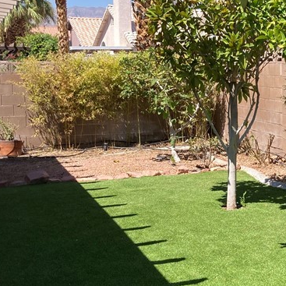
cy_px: 166
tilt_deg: -7.0
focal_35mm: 69
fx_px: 645
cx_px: 288
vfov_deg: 25.0
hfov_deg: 23.9
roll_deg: -0.3
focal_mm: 3.99
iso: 20
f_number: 1.8
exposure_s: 1/1156
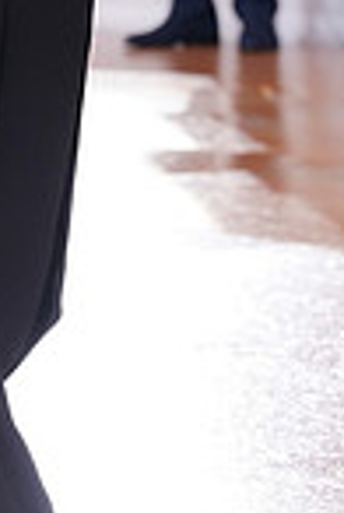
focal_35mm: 516
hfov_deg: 2.7
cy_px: -249
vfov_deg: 4.0
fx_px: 7361
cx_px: -328
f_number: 5
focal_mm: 130
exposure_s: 1/160
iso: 1600
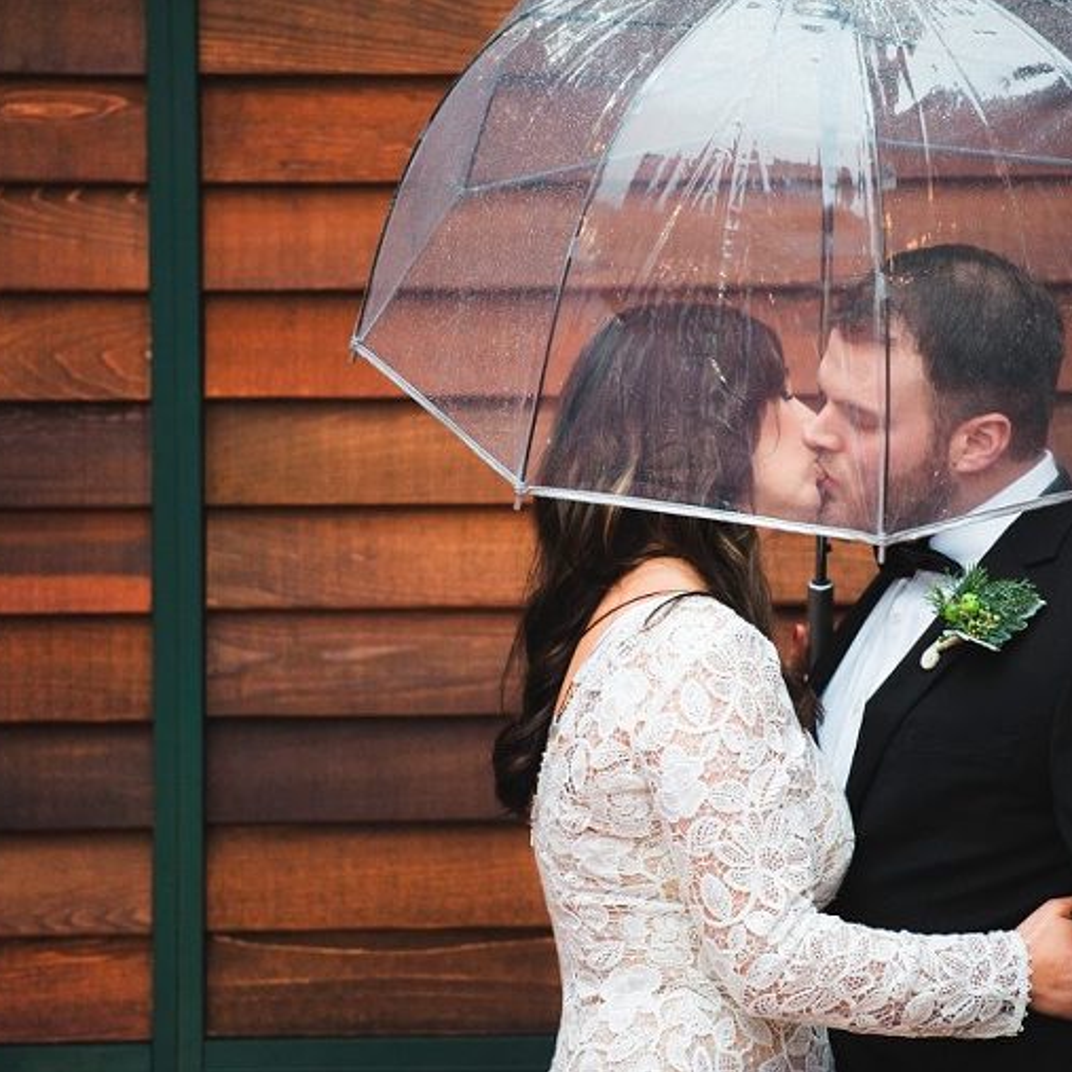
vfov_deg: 6.8
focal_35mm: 257
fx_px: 9004
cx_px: 613
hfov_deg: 6.8
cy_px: 535
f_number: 2.8
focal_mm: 200
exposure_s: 1/100
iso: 1600
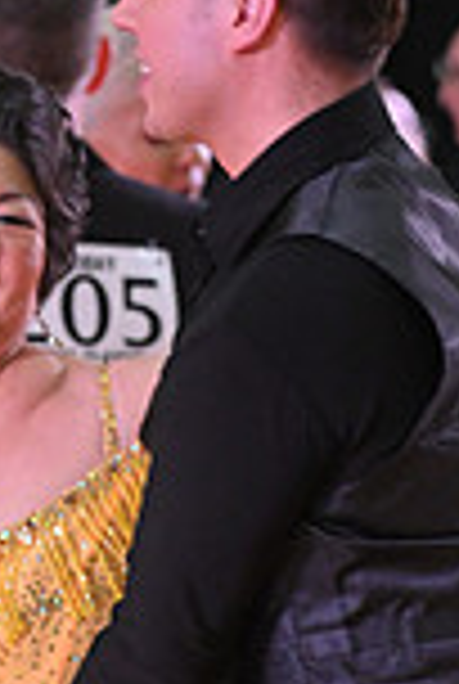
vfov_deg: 2.9
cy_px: 958
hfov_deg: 2.0
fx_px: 13421
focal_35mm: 705
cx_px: 223
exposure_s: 1/320
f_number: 5
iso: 2500
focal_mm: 185
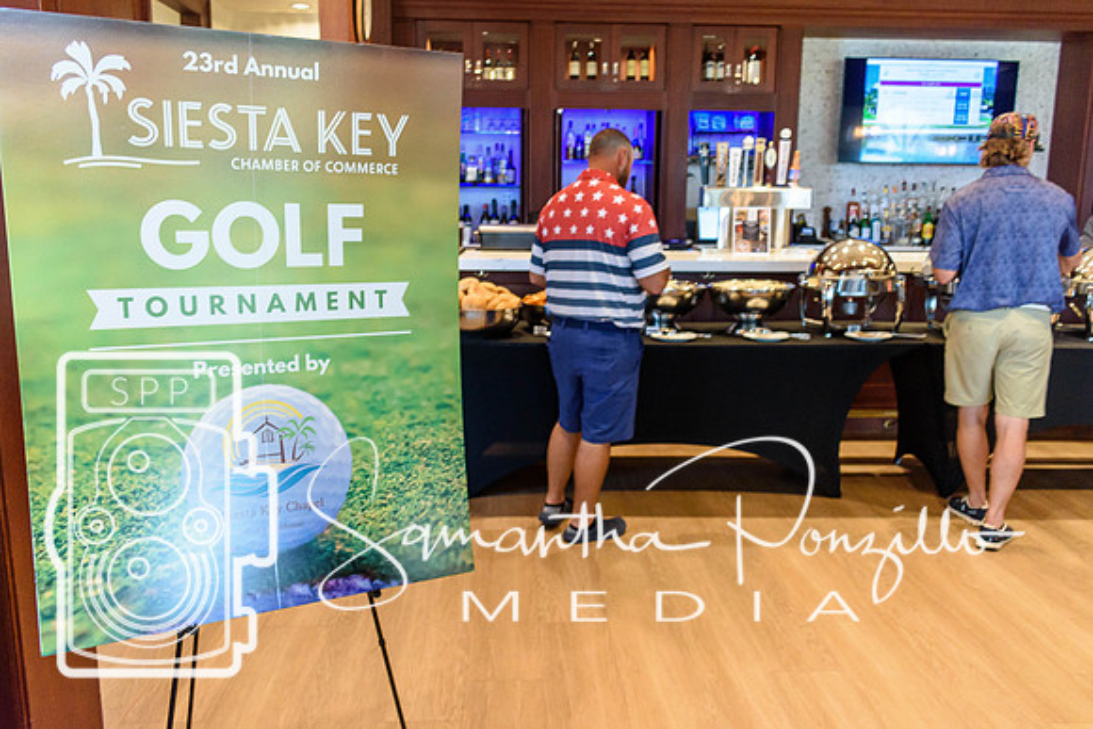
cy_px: 364
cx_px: 546
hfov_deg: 64.1
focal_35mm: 29
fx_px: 873
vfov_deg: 45.4
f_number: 3.5
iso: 800
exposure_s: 1/60
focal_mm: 18
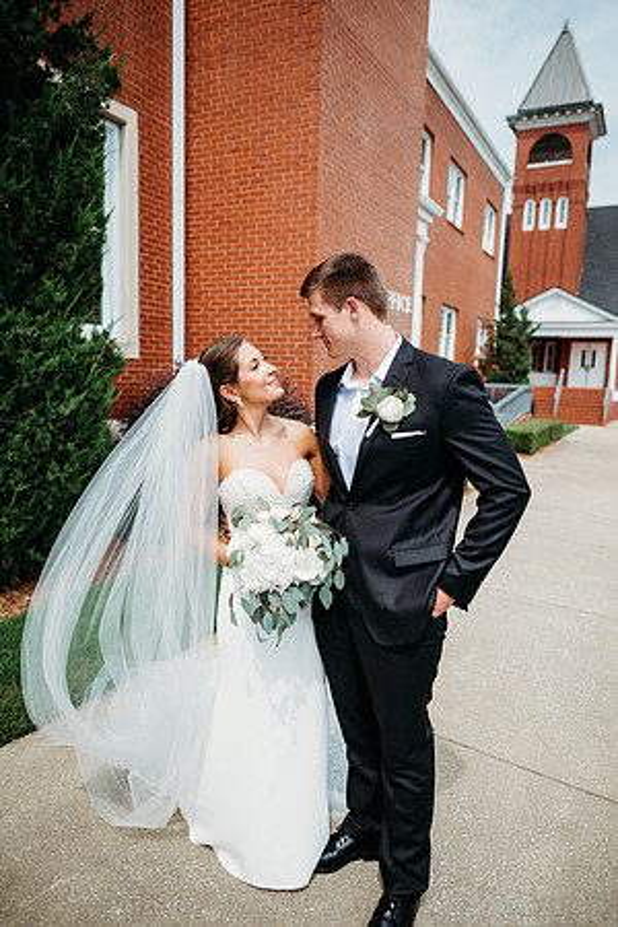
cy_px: 464
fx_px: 618
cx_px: 309
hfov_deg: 53.1
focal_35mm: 24
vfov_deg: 73.7
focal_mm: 24
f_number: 2.5
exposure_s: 1/1250
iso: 100
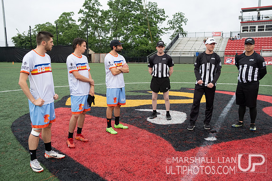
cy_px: 90
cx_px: 136
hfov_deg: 54.4
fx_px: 264
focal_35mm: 35
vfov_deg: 37.9
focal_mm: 23
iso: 400
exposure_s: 1/640
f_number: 4
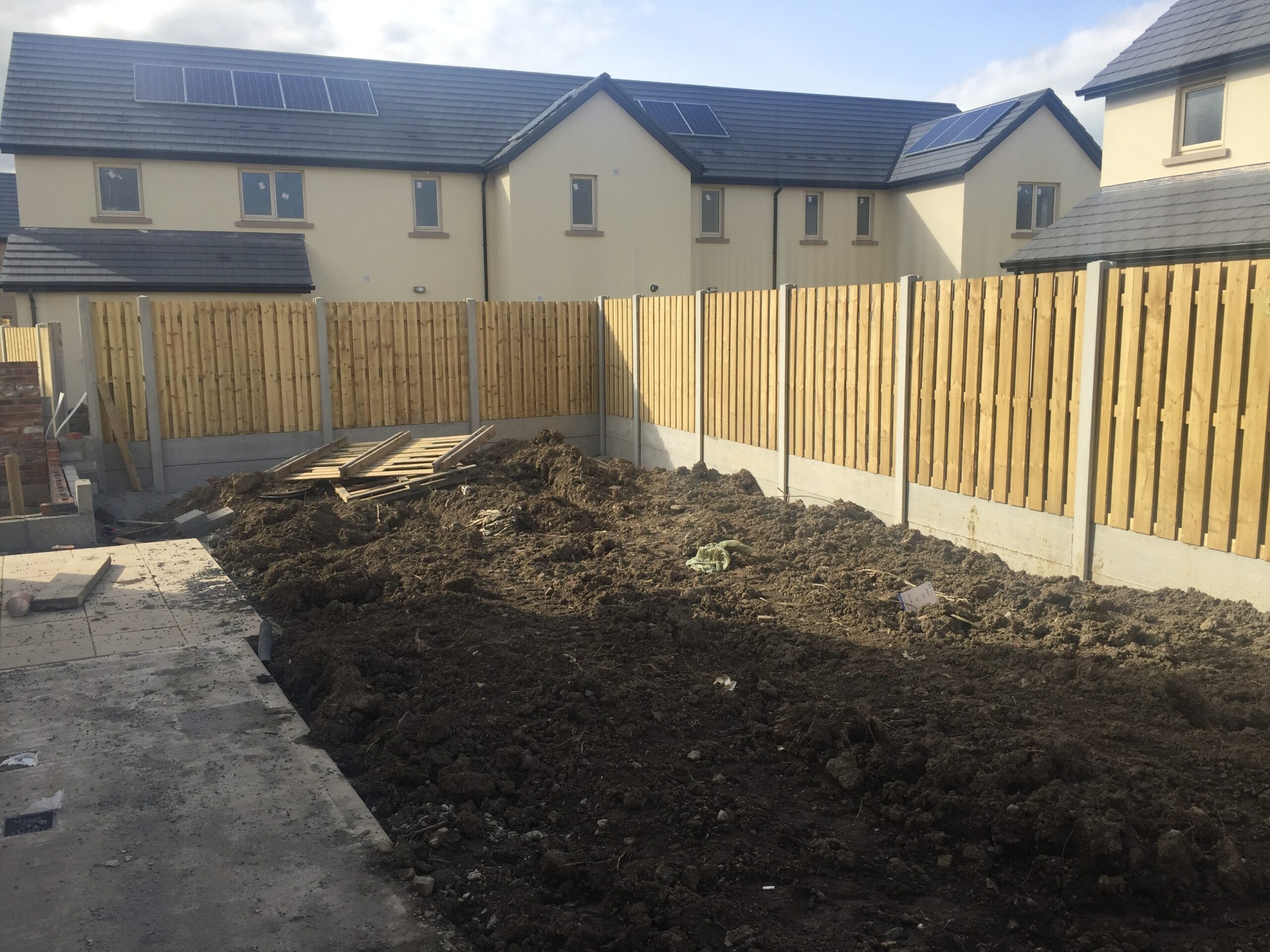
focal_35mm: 29
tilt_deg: -8.5
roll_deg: +0.5
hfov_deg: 61.7
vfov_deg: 48.2
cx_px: 635
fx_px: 1064
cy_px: 476
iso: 32
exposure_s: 1/1041
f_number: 2.2
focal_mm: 4.15
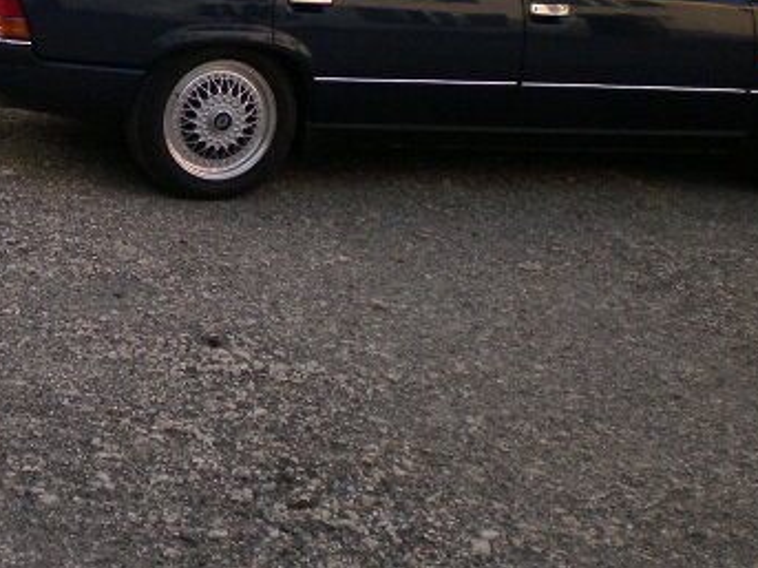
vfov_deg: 17.3
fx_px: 1839
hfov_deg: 22.5
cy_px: 77
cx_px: 11
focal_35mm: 84
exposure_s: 1/250
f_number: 3.1
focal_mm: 6.3
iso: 100
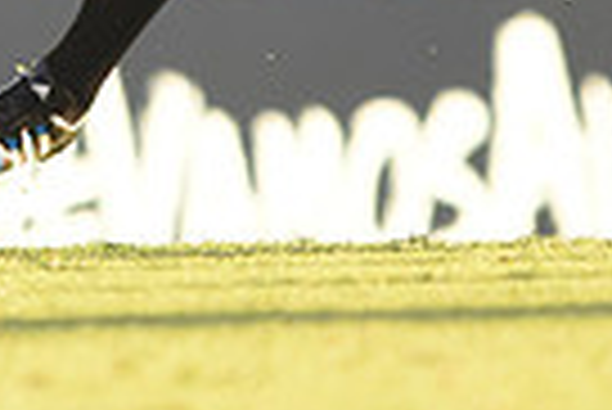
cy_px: -304
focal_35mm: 1787
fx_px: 30411
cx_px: -274
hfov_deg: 1.2
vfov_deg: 0.8
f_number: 4
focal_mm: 420
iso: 640
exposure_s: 1/800
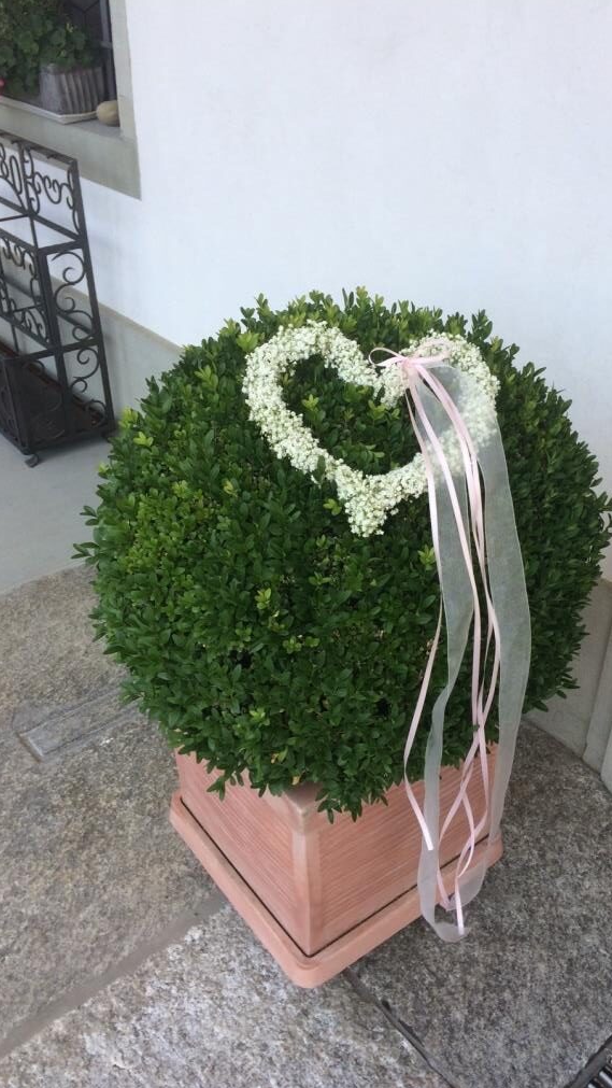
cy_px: 540
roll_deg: +0.7
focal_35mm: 32
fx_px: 923
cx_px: 357
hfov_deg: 36.6
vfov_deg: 61.0
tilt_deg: -35.1
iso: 32
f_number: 2.2
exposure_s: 1/129
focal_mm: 4.15
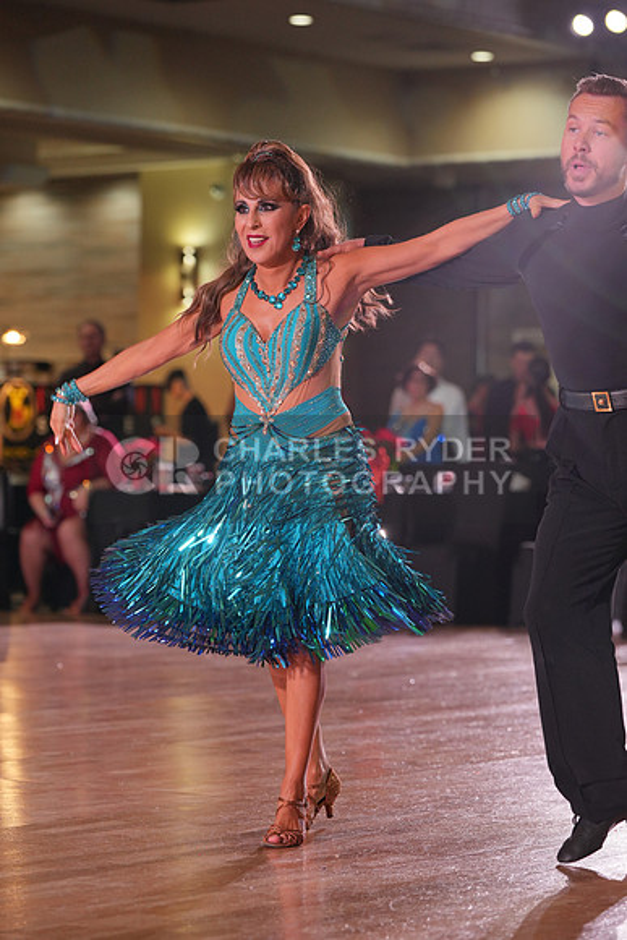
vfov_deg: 16.9
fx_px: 3159
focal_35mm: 121
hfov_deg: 11.3
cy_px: 470
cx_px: 314
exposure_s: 1/400
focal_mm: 121
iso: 1250
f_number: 4
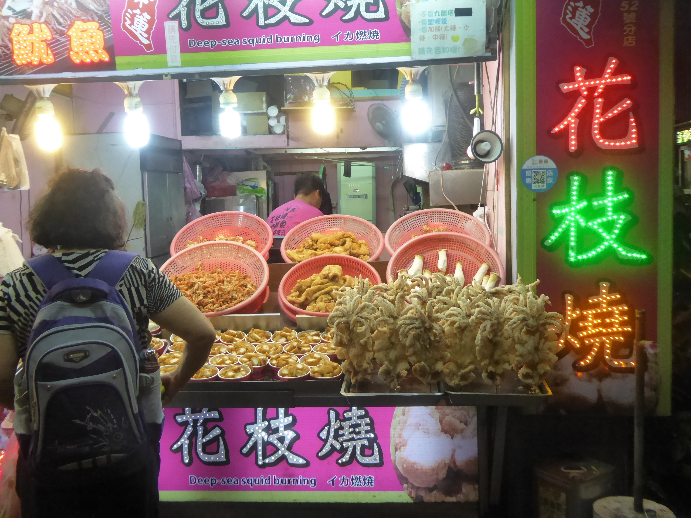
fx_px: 719
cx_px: 346
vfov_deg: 39.7
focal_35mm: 36
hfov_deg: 51.4
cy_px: 259
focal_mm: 6.3
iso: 800
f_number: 3.7
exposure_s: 1/80
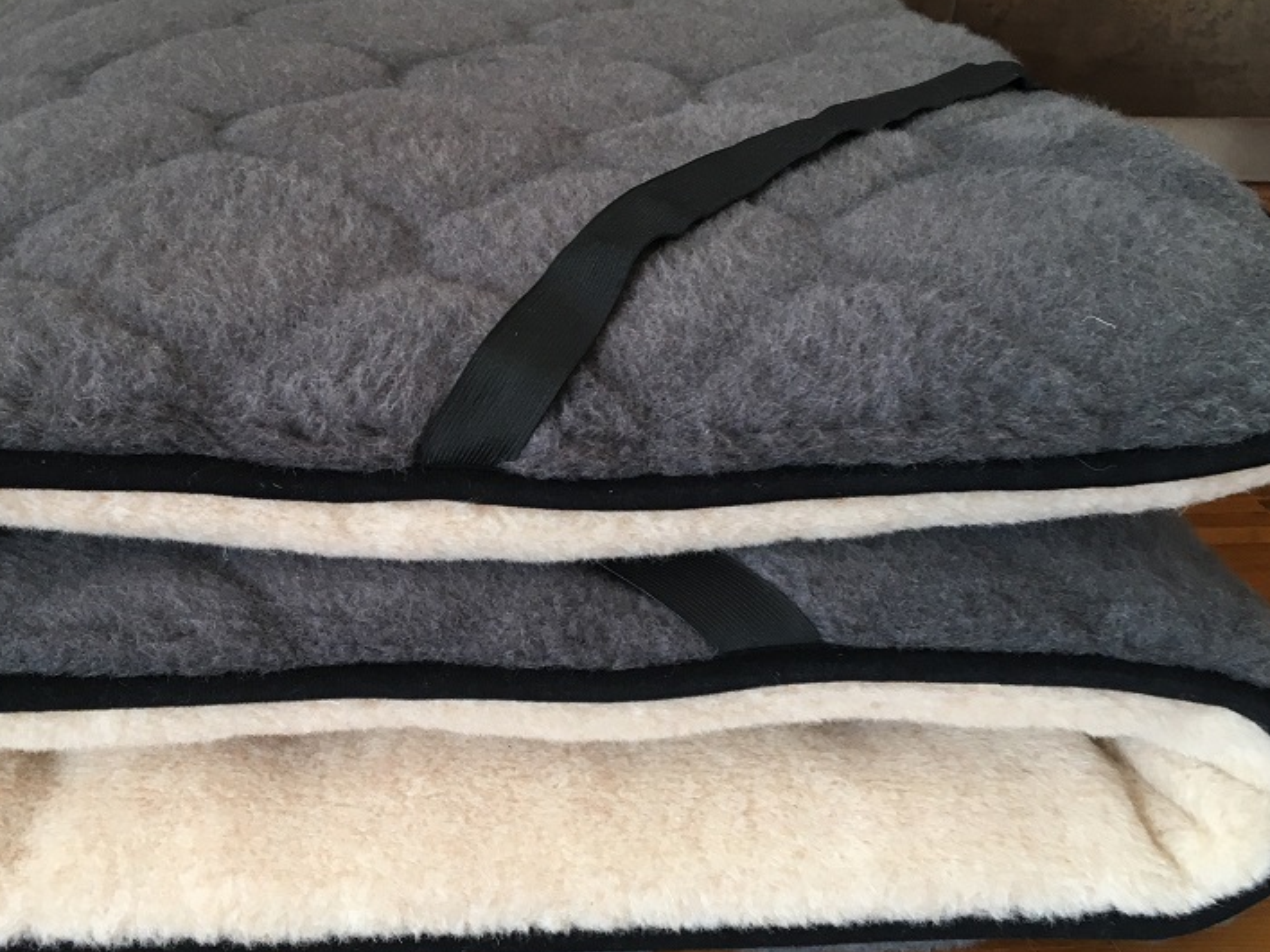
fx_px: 1504
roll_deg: -3.4
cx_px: 471
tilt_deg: -27.6
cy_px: 463
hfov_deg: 45.4
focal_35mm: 41
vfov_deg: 35.1
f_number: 2.2
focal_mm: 4.15
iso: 64
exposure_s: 1/33
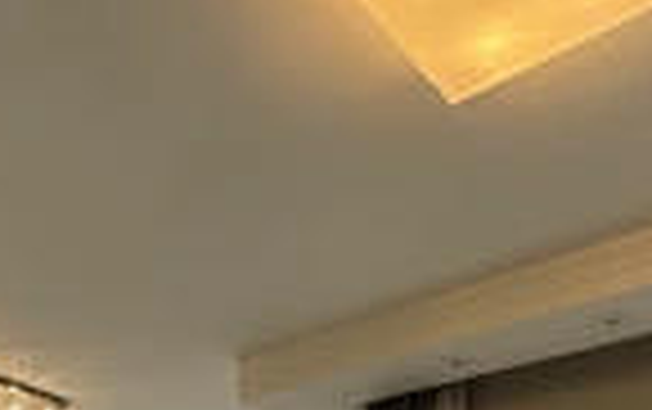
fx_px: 872
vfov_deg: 19.7
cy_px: 734
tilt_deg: -0.9
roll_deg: -1.1
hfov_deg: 40.6
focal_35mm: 49
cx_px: 225
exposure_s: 1/120
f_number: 2.2
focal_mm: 2.22
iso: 64
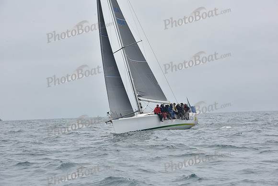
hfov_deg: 16.8
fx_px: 942
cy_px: 93
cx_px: 139
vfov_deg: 11.2
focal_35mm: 122
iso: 250
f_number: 13
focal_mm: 122
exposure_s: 1/800
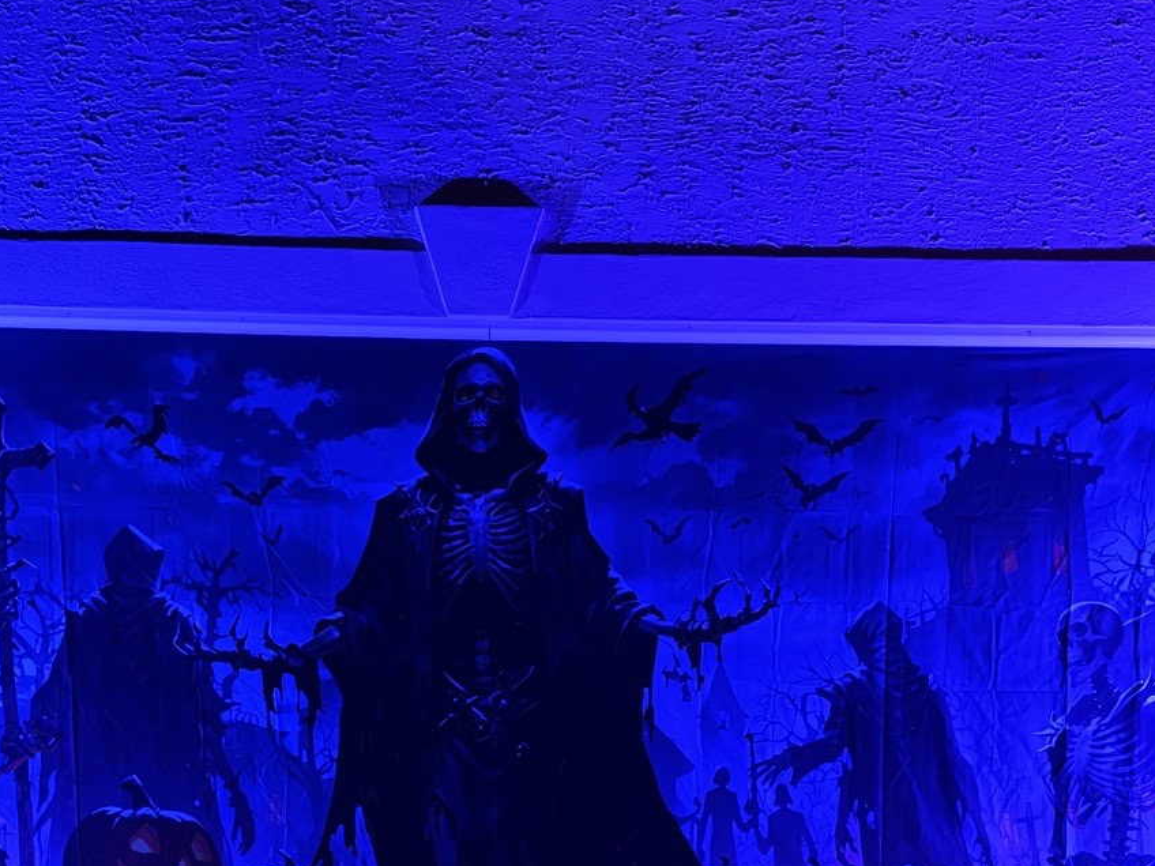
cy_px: 658
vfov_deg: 30.9
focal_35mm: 46
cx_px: 516
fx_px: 1535
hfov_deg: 41.2
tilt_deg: -3.8
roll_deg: -1.1
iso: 1000
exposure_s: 1/30
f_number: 1.6
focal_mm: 4.2
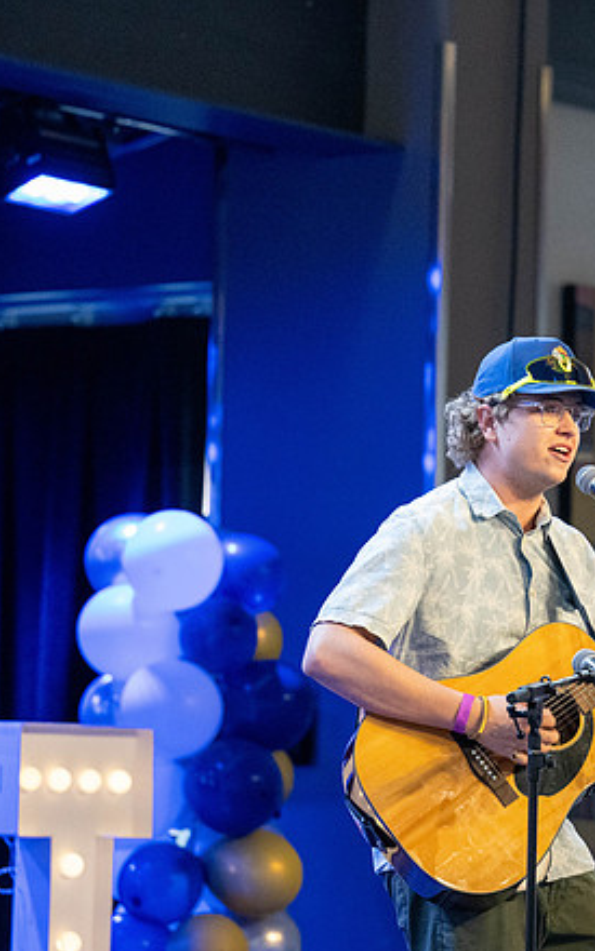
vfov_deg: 10.7
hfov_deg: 6.7
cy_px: 441
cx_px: 577
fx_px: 5085
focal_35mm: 196
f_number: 2.8
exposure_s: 1/320
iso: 5000
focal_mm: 115
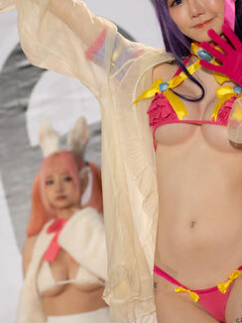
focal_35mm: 244
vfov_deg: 8.1
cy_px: 125
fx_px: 2273
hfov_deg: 6.1
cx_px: 159
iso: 200
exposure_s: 1/40
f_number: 5.6
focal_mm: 105
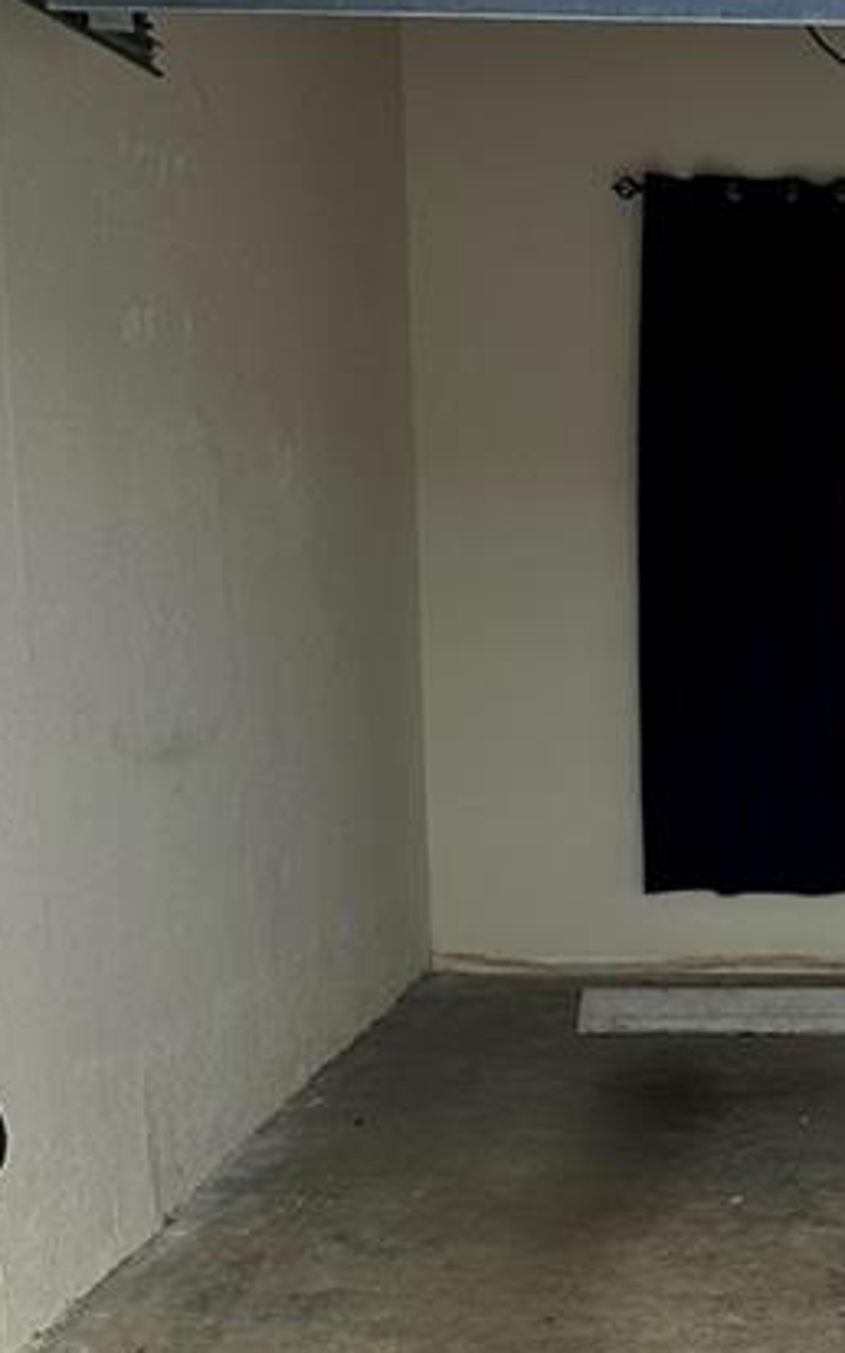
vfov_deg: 27.3
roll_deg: -1.1
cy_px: 1081
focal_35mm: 74
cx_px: 937
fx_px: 2728
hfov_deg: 17.0
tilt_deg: -11.1
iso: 125
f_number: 1.78
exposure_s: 1/121
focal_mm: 6.86
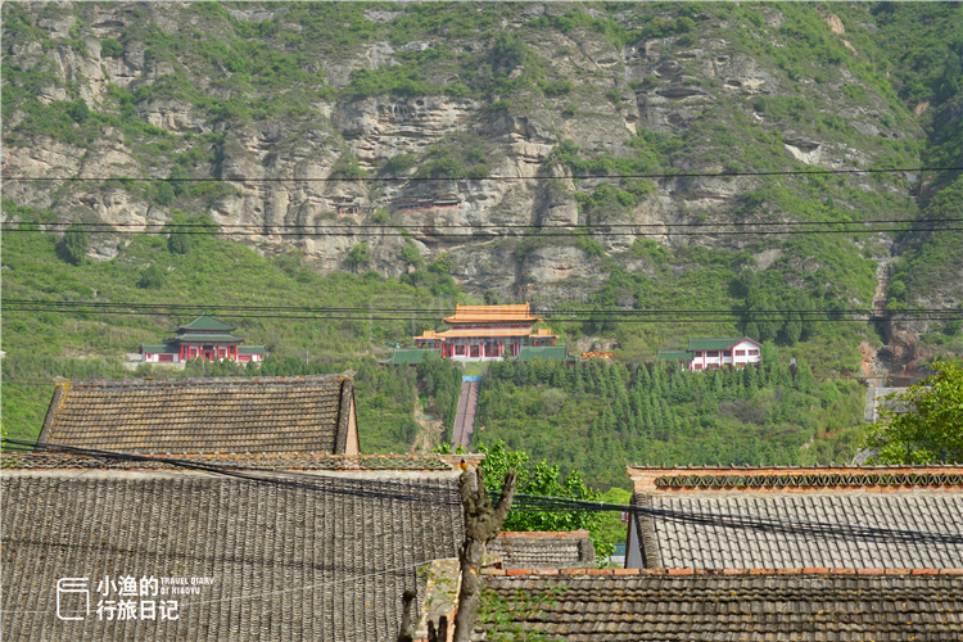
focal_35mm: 103
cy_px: 321
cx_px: 482
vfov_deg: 13.3
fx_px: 2755
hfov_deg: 19.8
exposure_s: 1/125
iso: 100
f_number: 9
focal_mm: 103
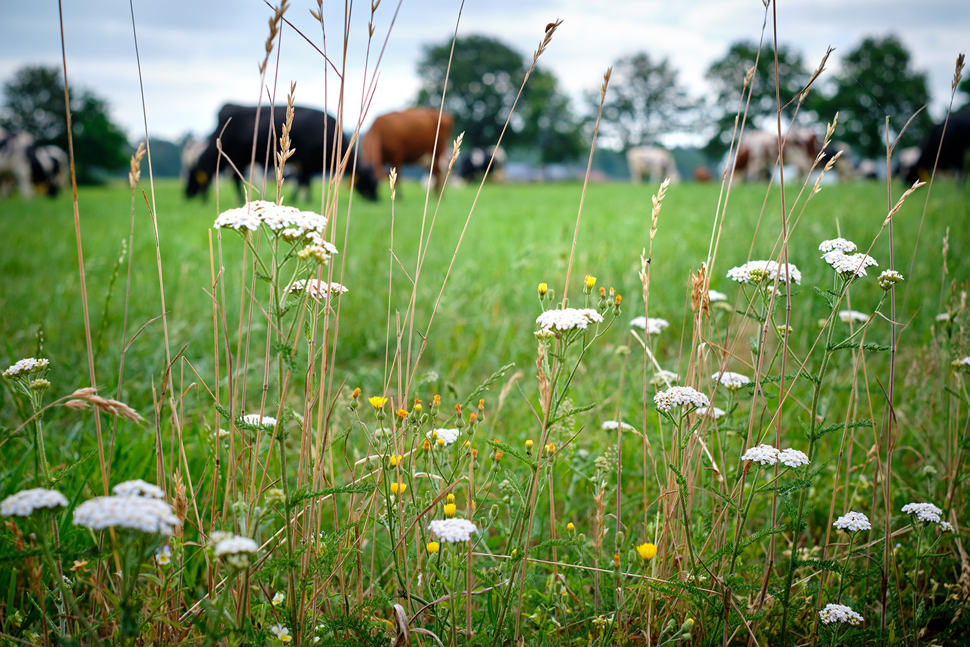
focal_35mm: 53
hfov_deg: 37.5
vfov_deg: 25.5
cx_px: 485
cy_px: 324
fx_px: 1428
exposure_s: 1/500
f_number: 5.6
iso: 200
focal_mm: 35
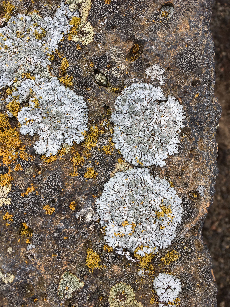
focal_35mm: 29
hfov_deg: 48.2
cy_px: 154
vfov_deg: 61.7
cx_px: 115
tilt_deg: -72.3
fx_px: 257
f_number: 2.2
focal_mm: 4.15
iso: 25
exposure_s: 1/223
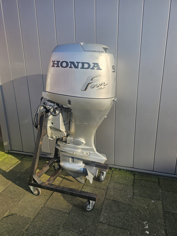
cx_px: 88
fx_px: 157
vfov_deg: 73.9
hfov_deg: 58.9
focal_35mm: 23
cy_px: 118
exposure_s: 1/719
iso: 20
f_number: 1.7
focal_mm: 6.3
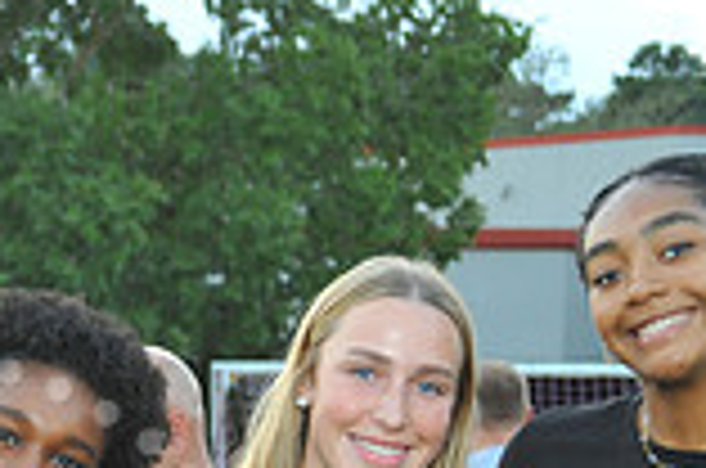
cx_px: -103
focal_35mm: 222
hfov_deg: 9.2
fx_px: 4345
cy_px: 770
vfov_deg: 6.1
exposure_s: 1/60
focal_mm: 60
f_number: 6.3
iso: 800
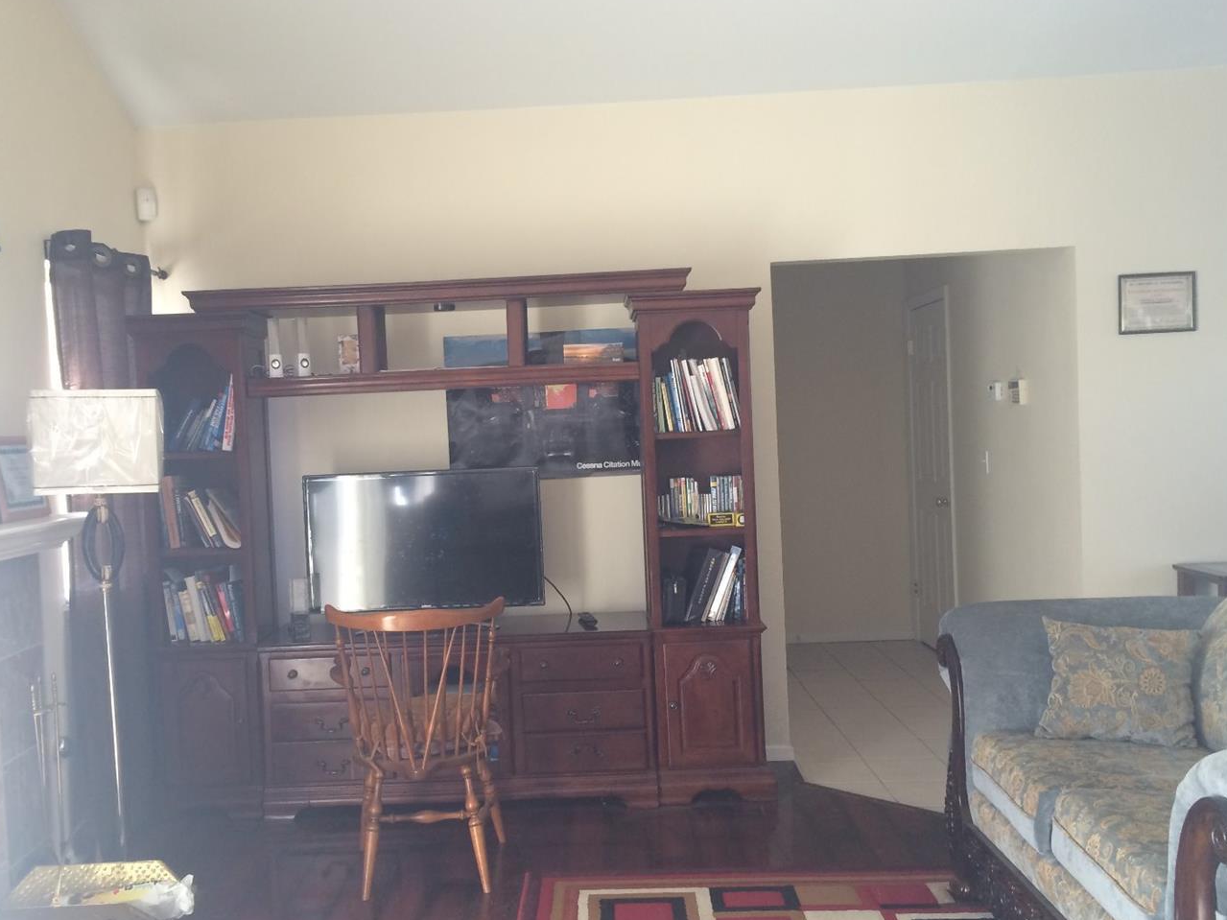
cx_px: 561
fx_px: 1205
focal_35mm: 34
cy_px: 481
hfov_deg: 53.9
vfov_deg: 41.8
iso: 64
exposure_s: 1/30
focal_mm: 4.15
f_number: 2.2
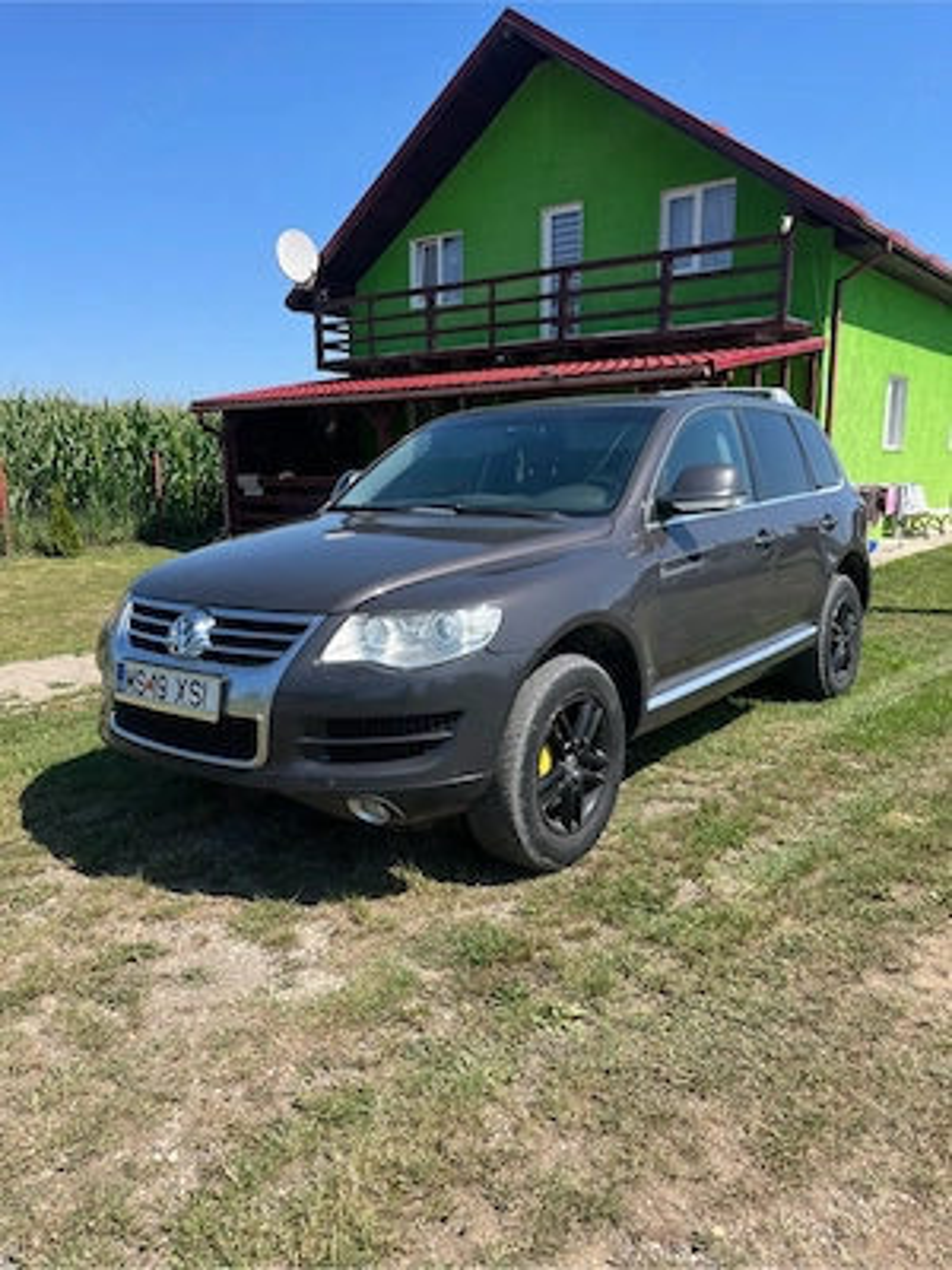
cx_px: 476
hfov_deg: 53.1
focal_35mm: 26
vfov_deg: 67.3
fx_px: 953
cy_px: 635
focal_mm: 5.1
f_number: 1.6
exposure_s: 1/1890
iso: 50
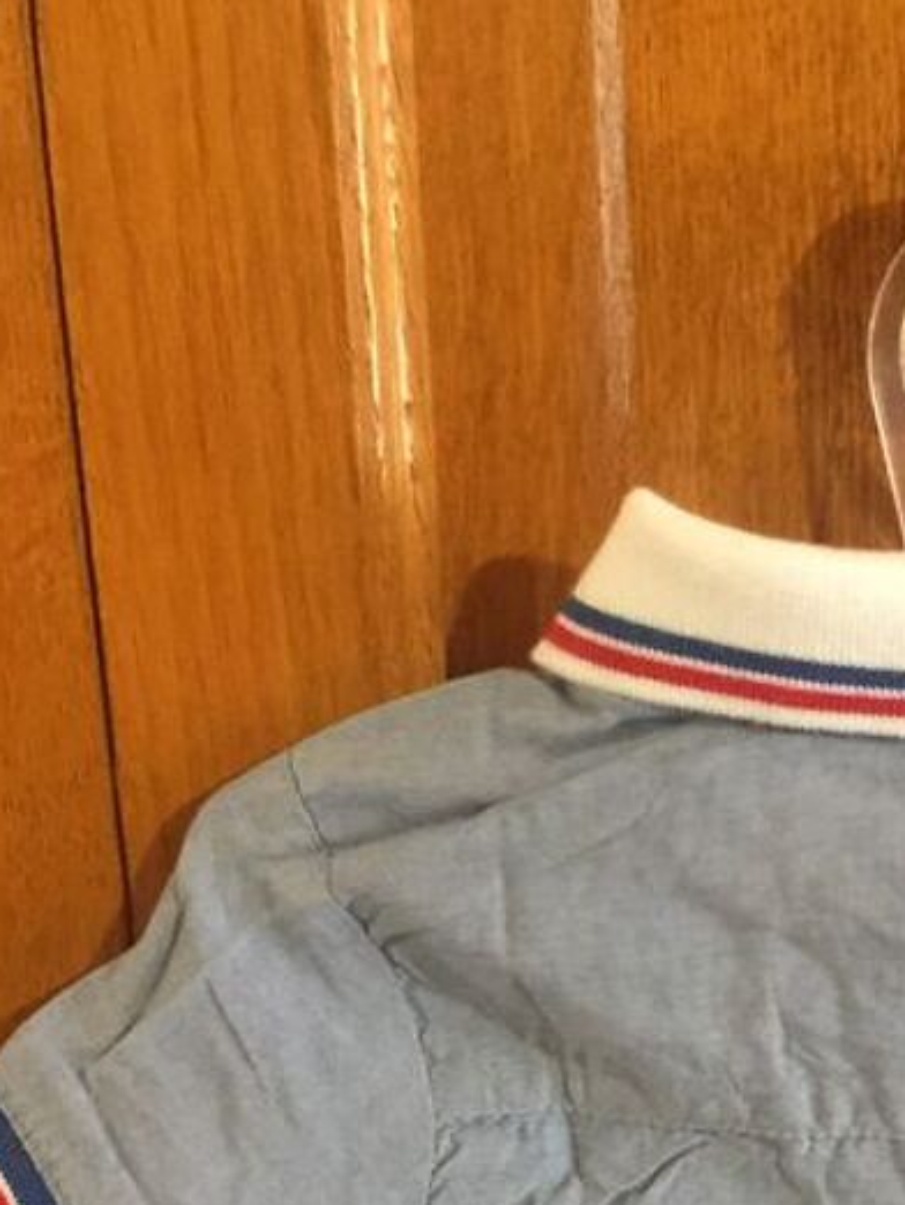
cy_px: 1391
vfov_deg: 24.2
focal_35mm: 74
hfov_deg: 19.3
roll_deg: -0.2
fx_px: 2577
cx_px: 921
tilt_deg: -22.2
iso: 125
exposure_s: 1/8
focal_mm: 4.15
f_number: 2.2
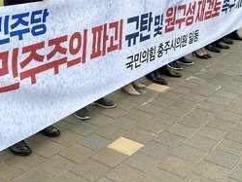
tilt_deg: -6.7
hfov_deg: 35.3
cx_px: 91
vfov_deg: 25.8
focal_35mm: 54
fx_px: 378
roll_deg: +0.0
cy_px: 2
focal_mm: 6.86
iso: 80
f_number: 1.78
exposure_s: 1/1171
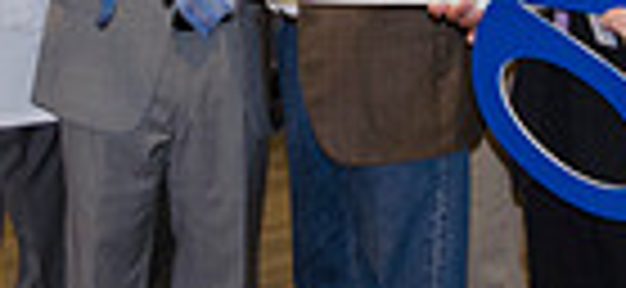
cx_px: 257
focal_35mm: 132
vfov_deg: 7.7
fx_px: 2102
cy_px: -183
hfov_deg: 16.9
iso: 640
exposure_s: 1/60
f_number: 4.5
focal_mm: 16
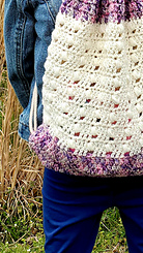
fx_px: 498
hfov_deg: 16.1
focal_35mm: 74
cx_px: 133
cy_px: 34
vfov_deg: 27.7
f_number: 2.4
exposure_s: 1/1361
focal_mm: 4.3
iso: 50
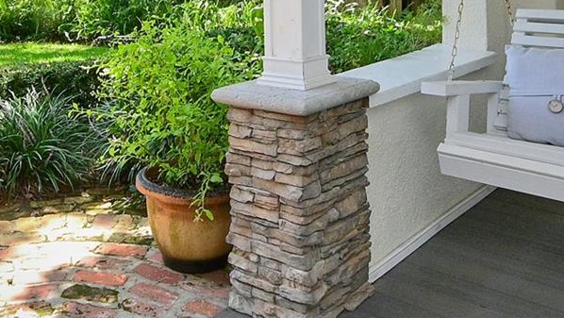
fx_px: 628
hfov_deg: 47.5
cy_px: -39
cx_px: 188
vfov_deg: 26.0
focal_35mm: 42
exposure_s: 1/200
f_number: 16
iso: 1000
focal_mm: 10
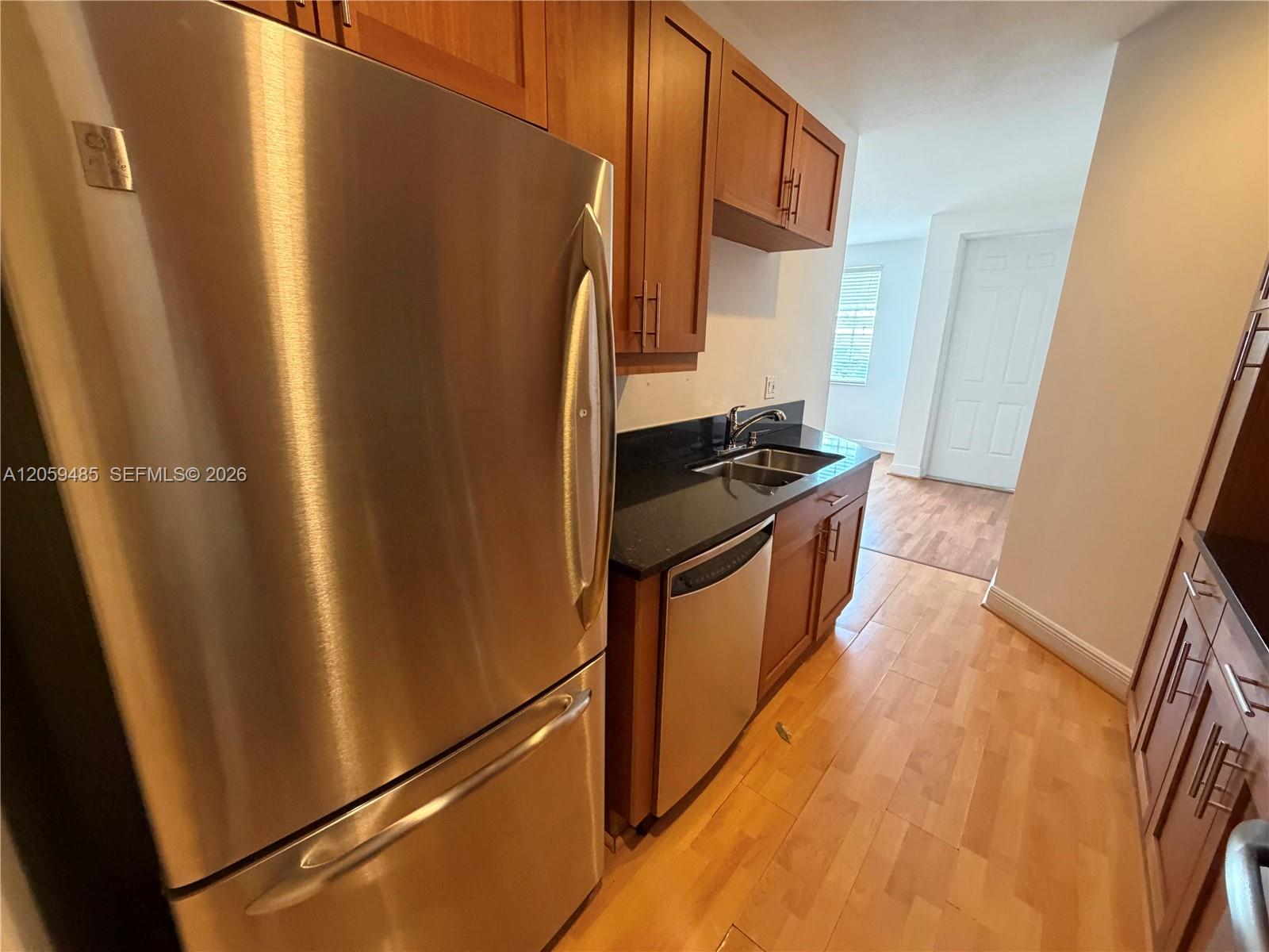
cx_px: 634
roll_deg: -0.9
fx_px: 513
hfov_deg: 102.1
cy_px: 476
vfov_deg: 85.7
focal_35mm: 14
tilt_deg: -14.6
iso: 500
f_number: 2.2
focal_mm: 2.22
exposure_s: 1/60
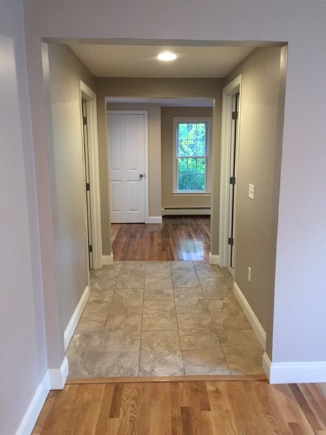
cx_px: 163
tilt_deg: -10.5
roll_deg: +1.3
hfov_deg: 48.2
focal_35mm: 29
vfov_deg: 61.7
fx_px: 364
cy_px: 218
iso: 160
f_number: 2.2
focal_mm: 4.15
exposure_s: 1/30
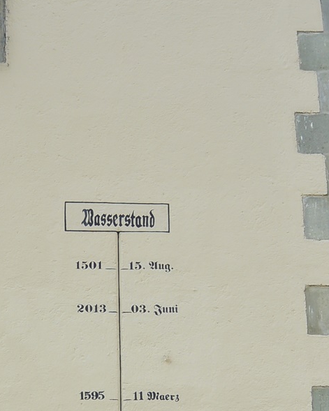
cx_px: 68
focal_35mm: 103
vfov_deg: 18.2
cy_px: 393
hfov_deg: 14.9
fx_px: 1254
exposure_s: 1/500
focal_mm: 15
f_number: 4.2
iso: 100
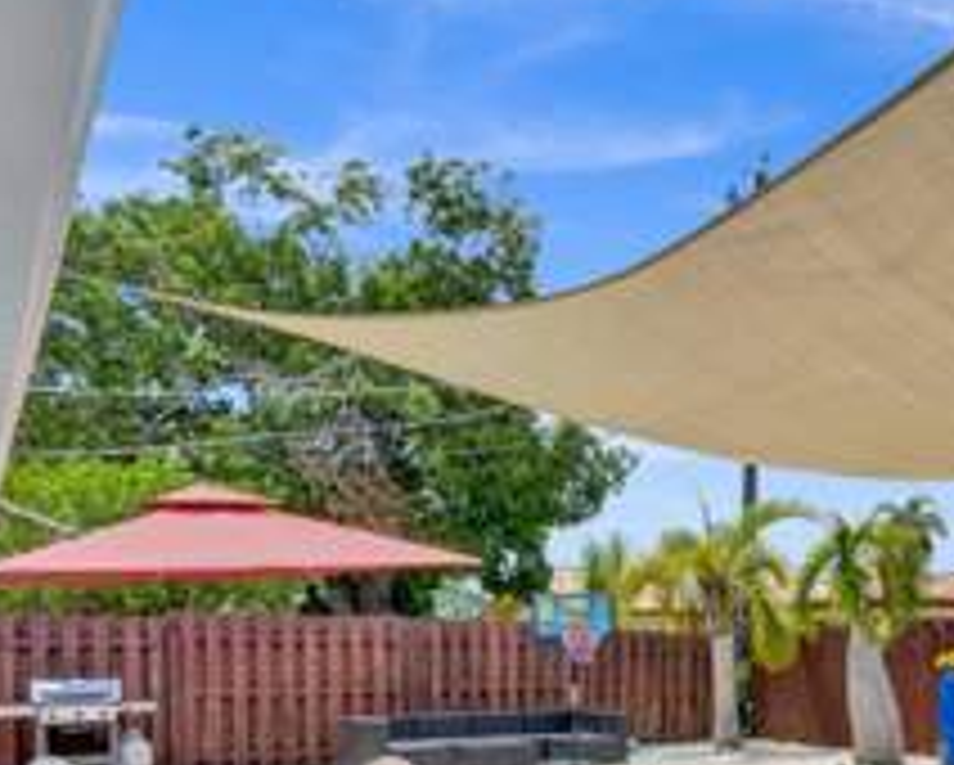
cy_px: 657
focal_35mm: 36
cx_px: 986
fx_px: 1017
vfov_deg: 38.9
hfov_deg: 42.3
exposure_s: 1/400
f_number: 16
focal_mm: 17
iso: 1600
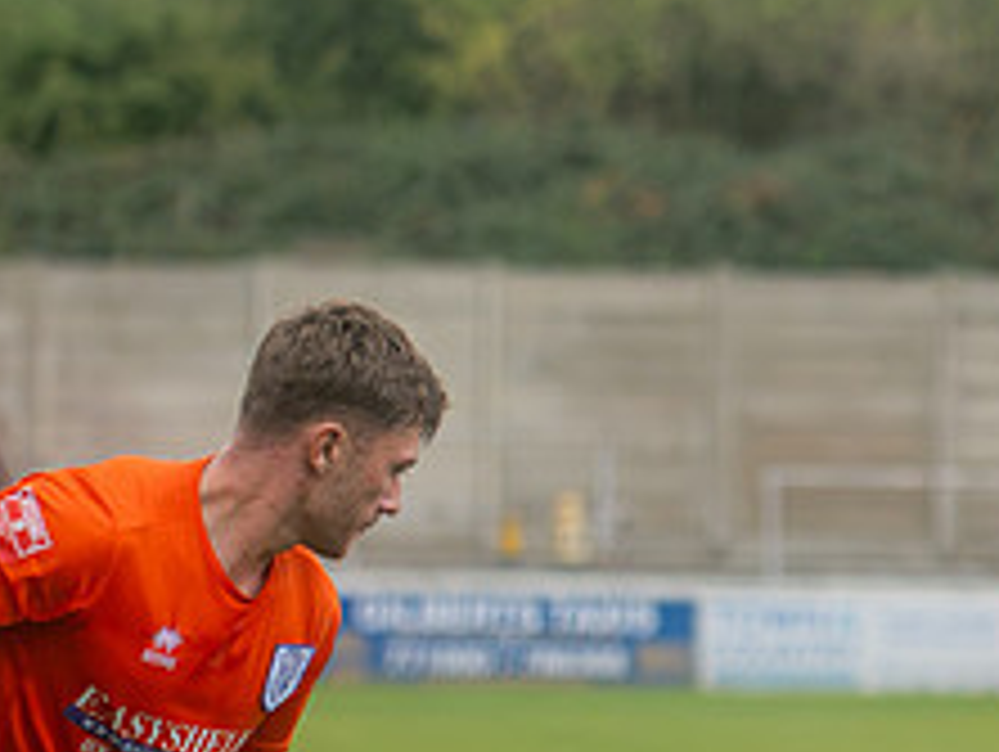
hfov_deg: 4.1
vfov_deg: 3.1
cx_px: 1609
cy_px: 604
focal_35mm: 485
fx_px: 14012
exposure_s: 1/1250
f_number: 2.8
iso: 360
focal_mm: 120
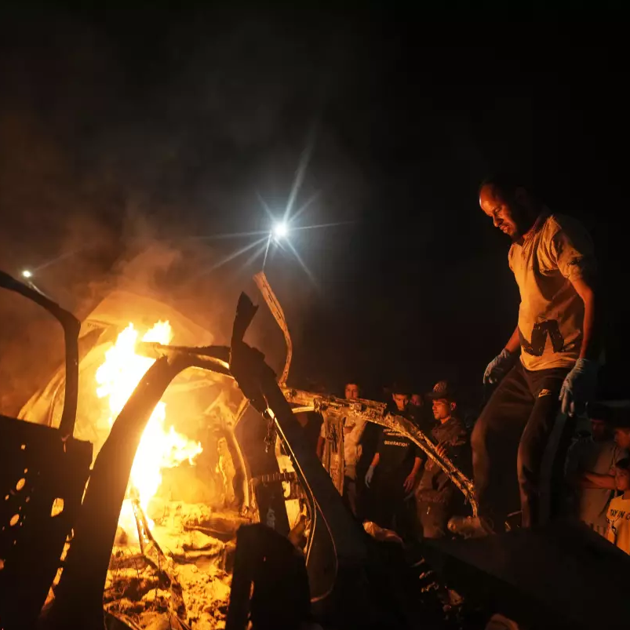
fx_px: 449
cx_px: 379
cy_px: 321
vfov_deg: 70.1
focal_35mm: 22
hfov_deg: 69.4
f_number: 2.8
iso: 1600
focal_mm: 16.6
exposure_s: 1/80
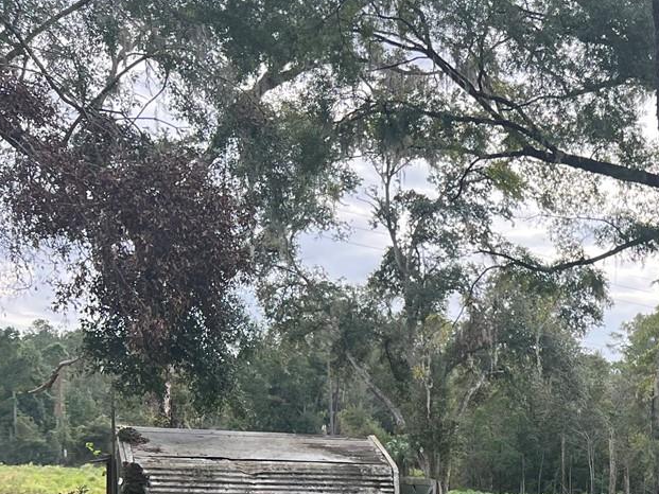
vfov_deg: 20.5
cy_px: 595
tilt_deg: -9.1
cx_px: 815
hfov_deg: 25.6
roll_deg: -0.8
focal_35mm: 67
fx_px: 1276
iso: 50
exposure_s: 1/466
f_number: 1.5
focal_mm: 5.7
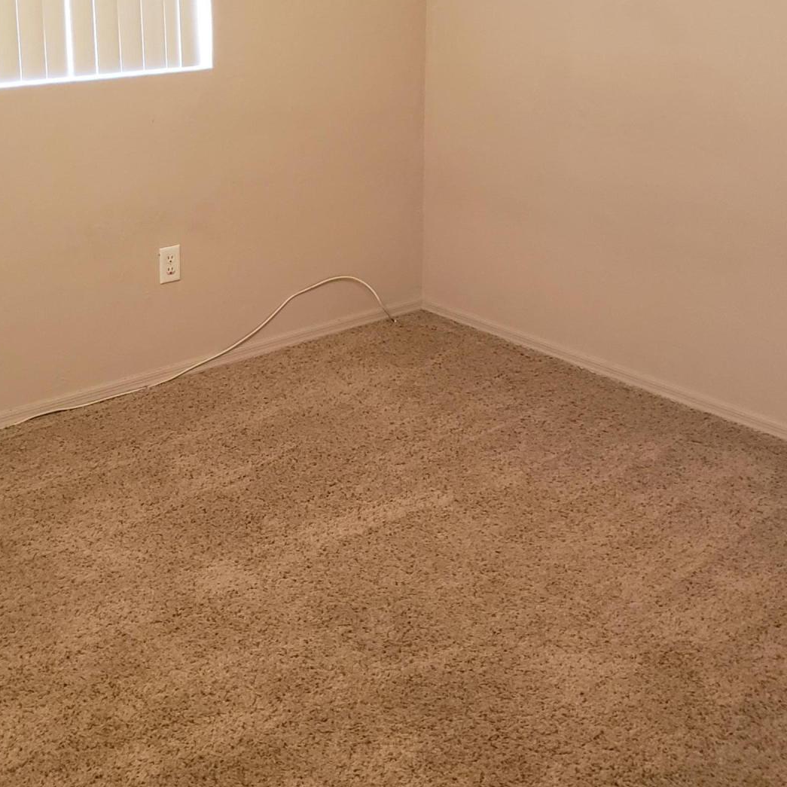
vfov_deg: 37.1
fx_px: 1132
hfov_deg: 38.2
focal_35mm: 44
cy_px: 169
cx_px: 316
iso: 250
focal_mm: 4.3
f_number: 1.5
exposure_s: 1/20
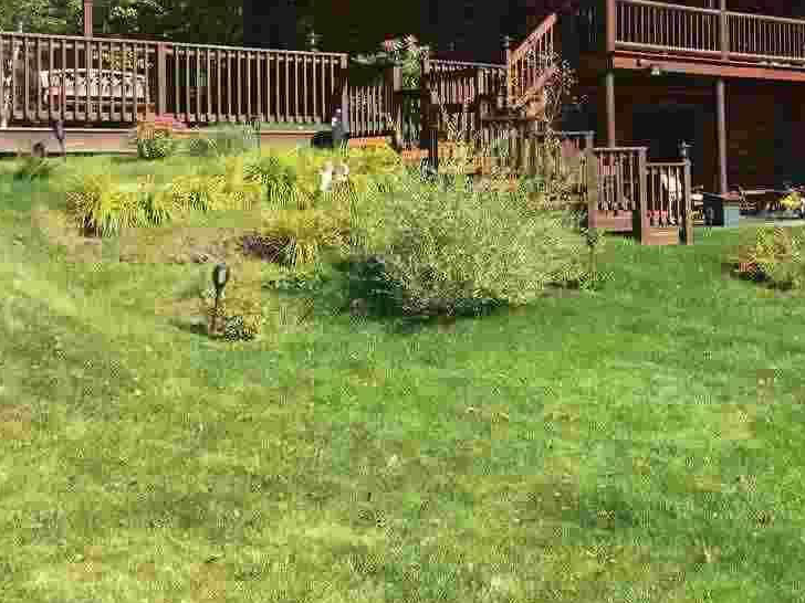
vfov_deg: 28.1
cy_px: 139
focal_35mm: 51
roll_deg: +1.5
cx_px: 703
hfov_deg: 35.6
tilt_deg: +4.0
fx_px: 1186
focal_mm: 4.15
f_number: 2.2
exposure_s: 1/674
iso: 25
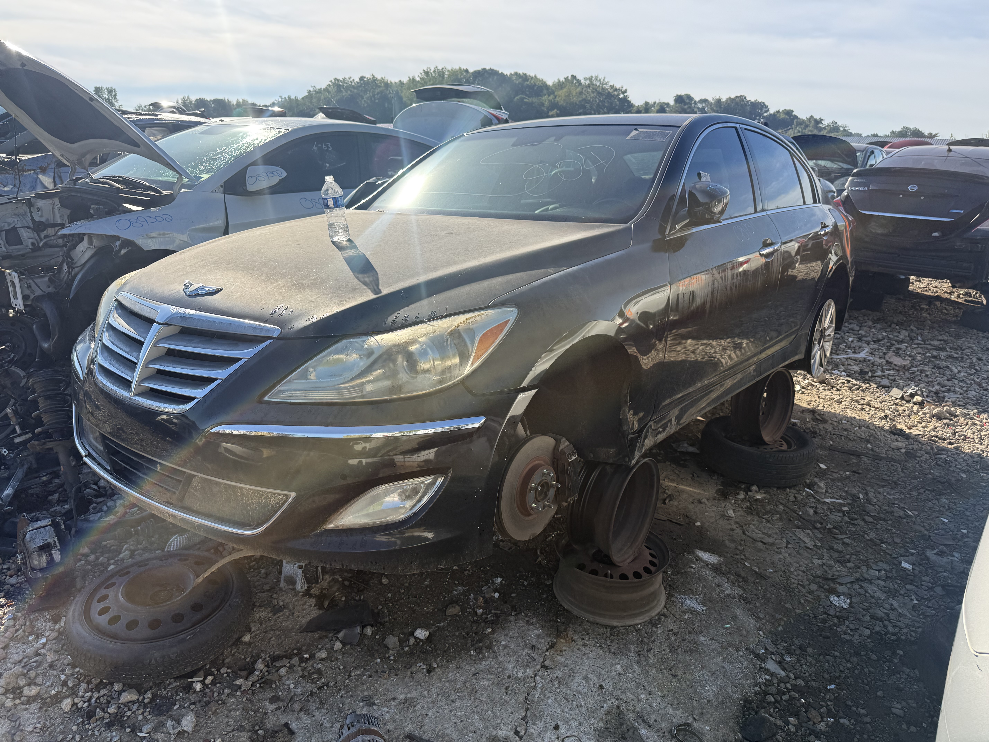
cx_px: 494
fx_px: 686
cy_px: 371
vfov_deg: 56.8
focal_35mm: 24
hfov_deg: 71.6
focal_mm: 6.76
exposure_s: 1/2445
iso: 80
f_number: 1.78
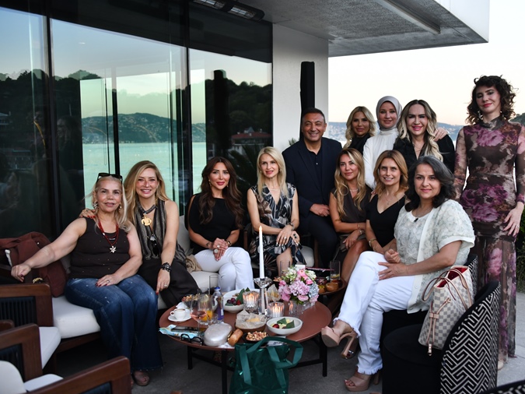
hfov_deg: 52.5
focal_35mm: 35
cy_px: 199
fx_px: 531
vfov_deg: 40.7
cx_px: 292
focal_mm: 32
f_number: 3.8
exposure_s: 1/160
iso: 640
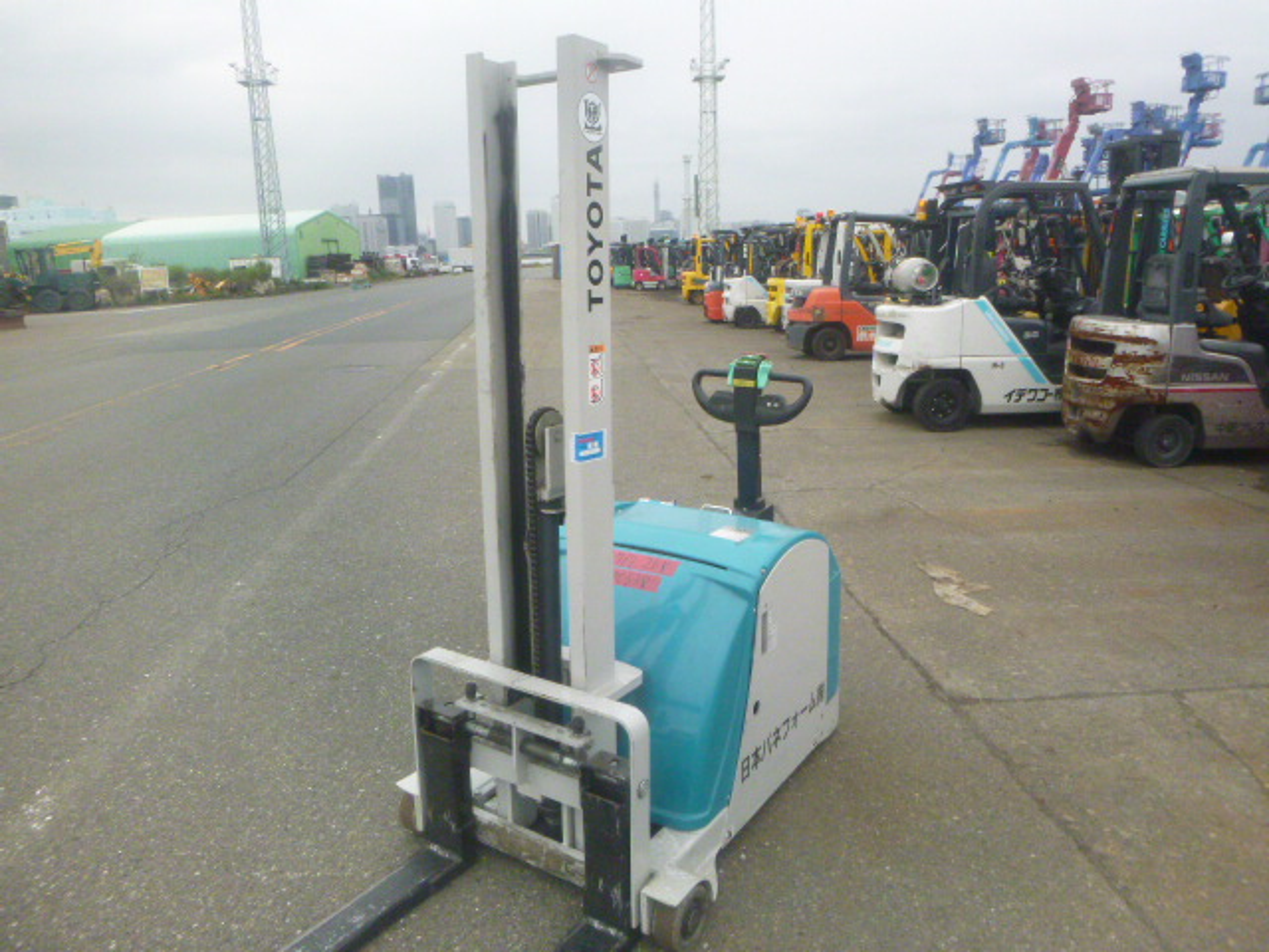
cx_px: 634
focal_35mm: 25
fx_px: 916
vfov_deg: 54.9
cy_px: 476
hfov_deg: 69.4
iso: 400
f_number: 9
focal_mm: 4.5
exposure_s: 1/800
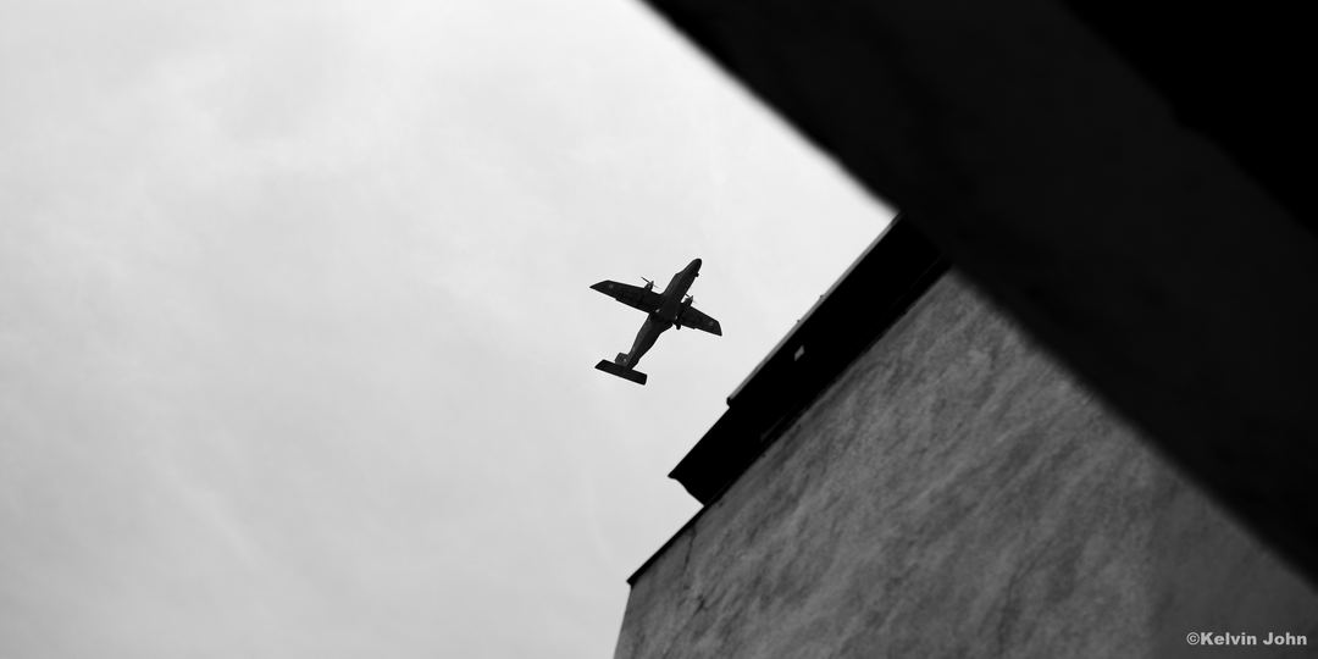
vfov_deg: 19.5
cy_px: 349
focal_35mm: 56
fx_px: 1922
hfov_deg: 37.9
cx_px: 659
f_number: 2.8
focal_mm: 35
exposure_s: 1/4000
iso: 100
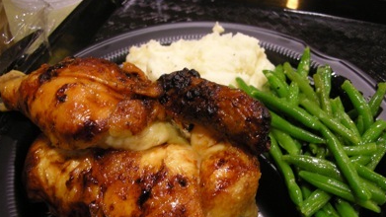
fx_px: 399
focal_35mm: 39
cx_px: 192
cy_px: 139
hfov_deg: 51.6
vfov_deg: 30.3
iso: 200
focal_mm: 5.8
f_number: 2.8
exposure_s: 1/7.8
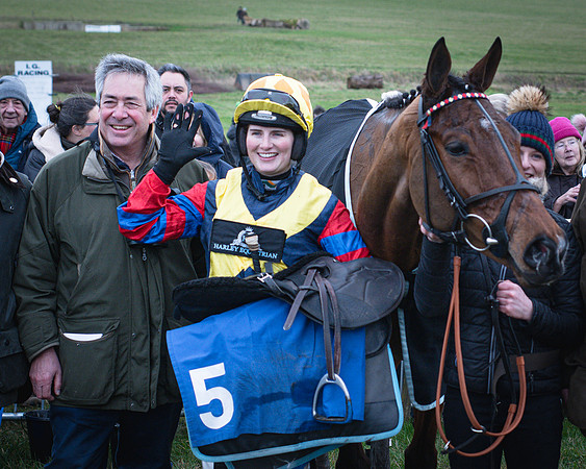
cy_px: 244
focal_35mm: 105
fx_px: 1828
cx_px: 439
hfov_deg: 18.1
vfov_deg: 14.6
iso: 400
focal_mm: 50
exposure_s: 1/690
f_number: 4
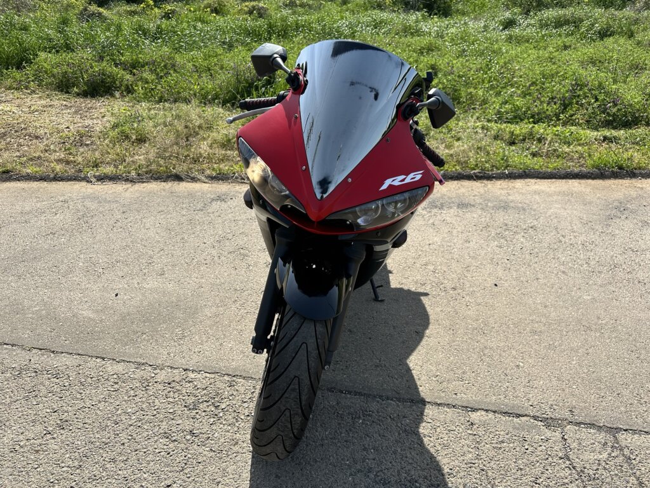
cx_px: 325
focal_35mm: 24
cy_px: 244
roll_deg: +1.2
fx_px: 451
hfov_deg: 71.6
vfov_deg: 56.8
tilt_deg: -29.0
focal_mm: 6.86
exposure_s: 1/3058
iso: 80
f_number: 1.78
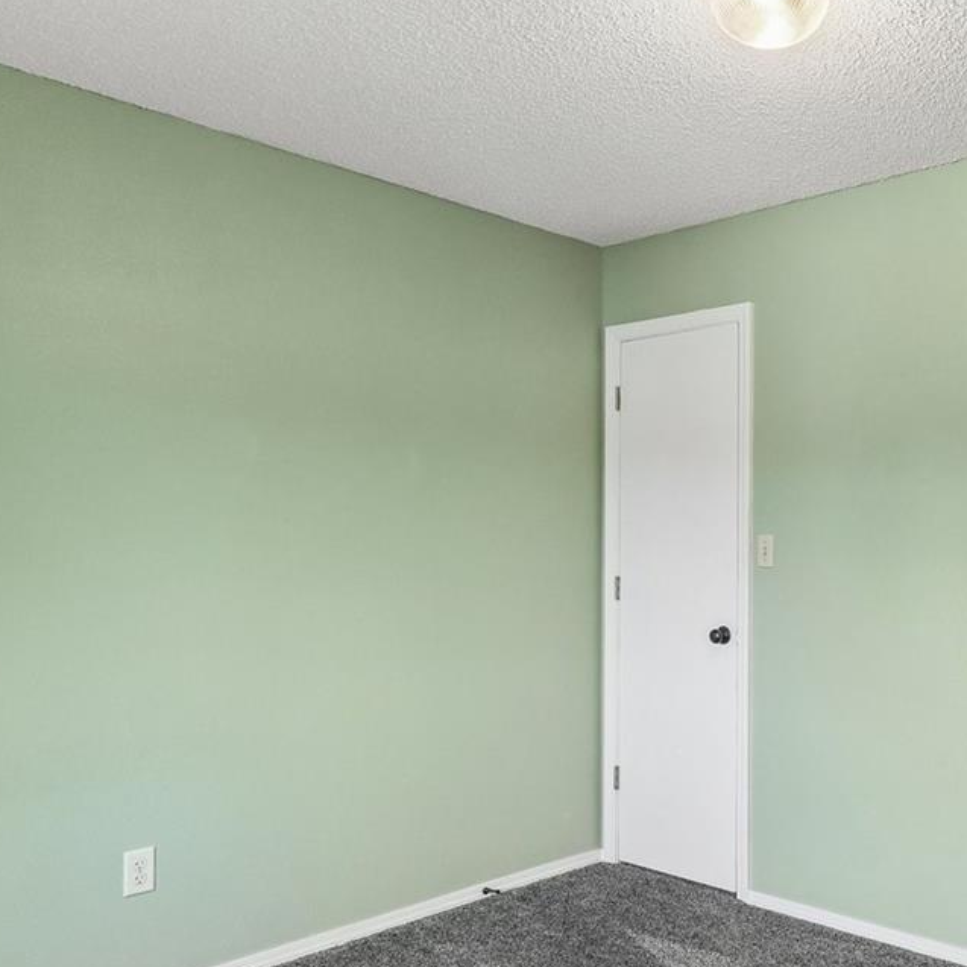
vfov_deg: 50.8
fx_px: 1011
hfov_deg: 48.1
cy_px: 571
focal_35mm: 32
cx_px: 779
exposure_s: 1/20
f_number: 9
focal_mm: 10
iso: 320
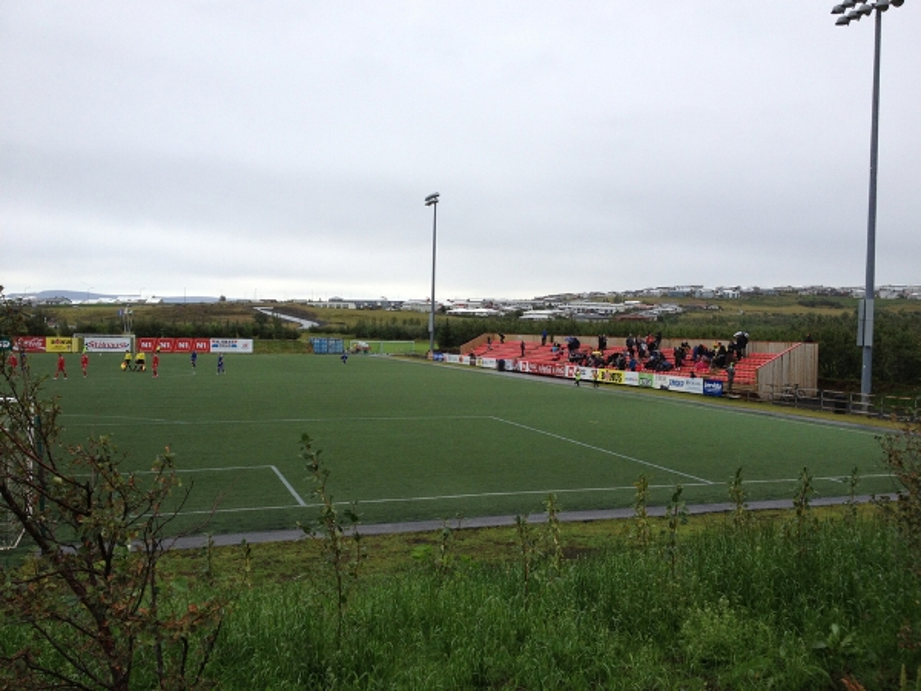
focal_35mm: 35
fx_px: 931
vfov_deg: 40.7
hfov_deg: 52.6
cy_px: 346
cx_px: 460
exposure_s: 1/541
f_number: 2.4
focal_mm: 4.28
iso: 64
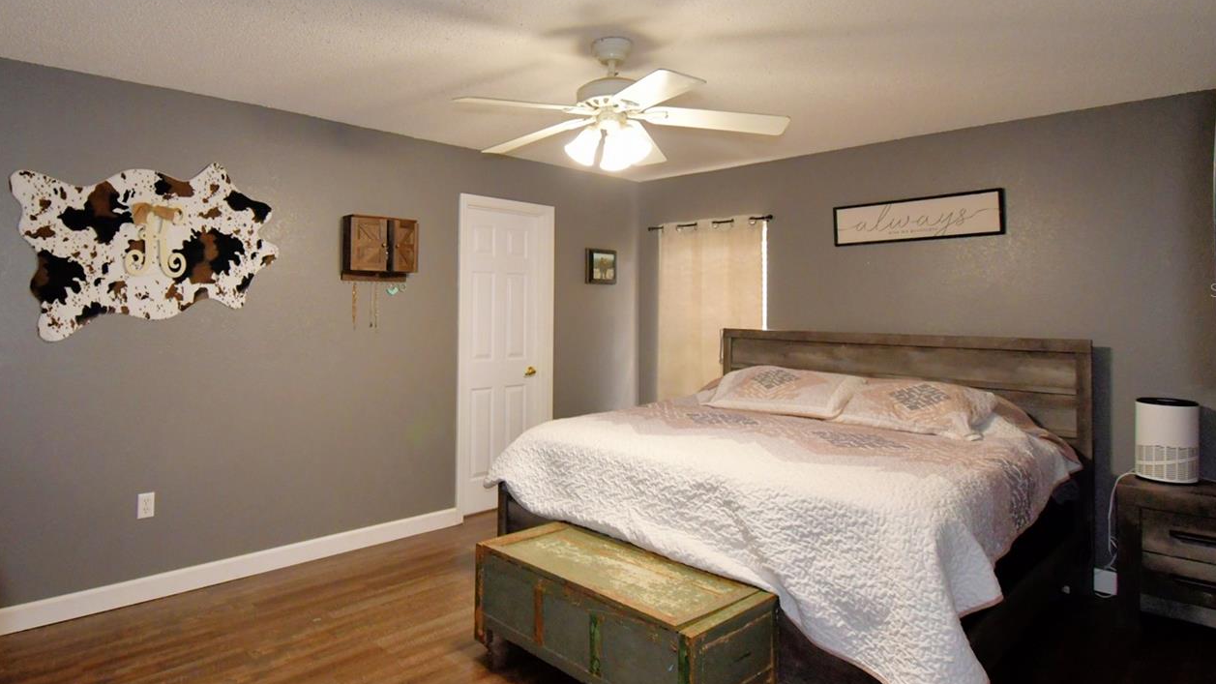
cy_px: 290
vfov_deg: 55.6
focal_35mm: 20
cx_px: 522
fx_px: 645
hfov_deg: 86.1
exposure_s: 1/30
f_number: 4.5
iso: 1100
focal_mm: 10
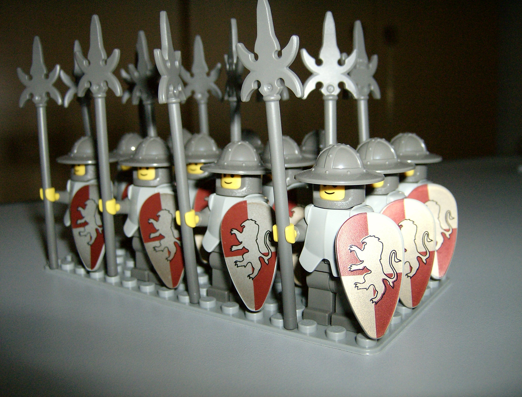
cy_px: 198
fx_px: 545
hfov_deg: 51.1
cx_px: 261
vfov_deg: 40.0
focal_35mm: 36
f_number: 2.8
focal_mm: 6
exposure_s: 1/60
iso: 200
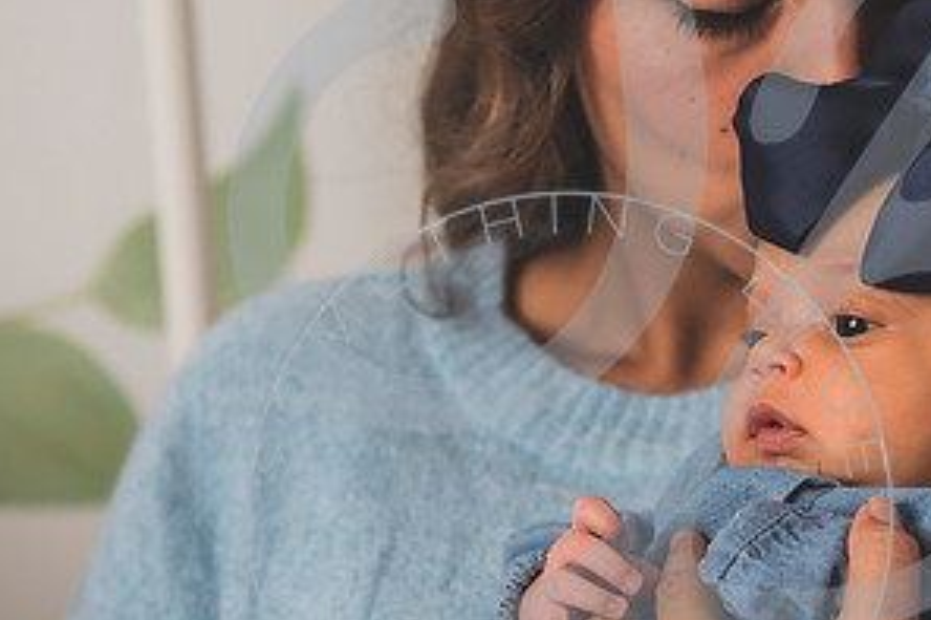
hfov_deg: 20.6
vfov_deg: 13.9
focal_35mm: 98
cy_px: 250
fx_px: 2533
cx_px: 727
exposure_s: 1/125
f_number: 3.5
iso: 200
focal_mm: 50
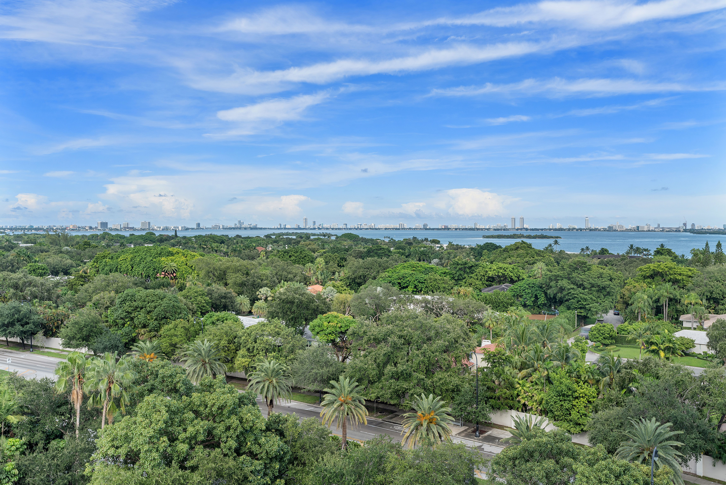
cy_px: 242
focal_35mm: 31
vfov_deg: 42.4
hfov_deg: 60.3
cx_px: 363
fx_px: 626
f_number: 10
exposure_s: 1/100
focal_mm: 31
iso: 100
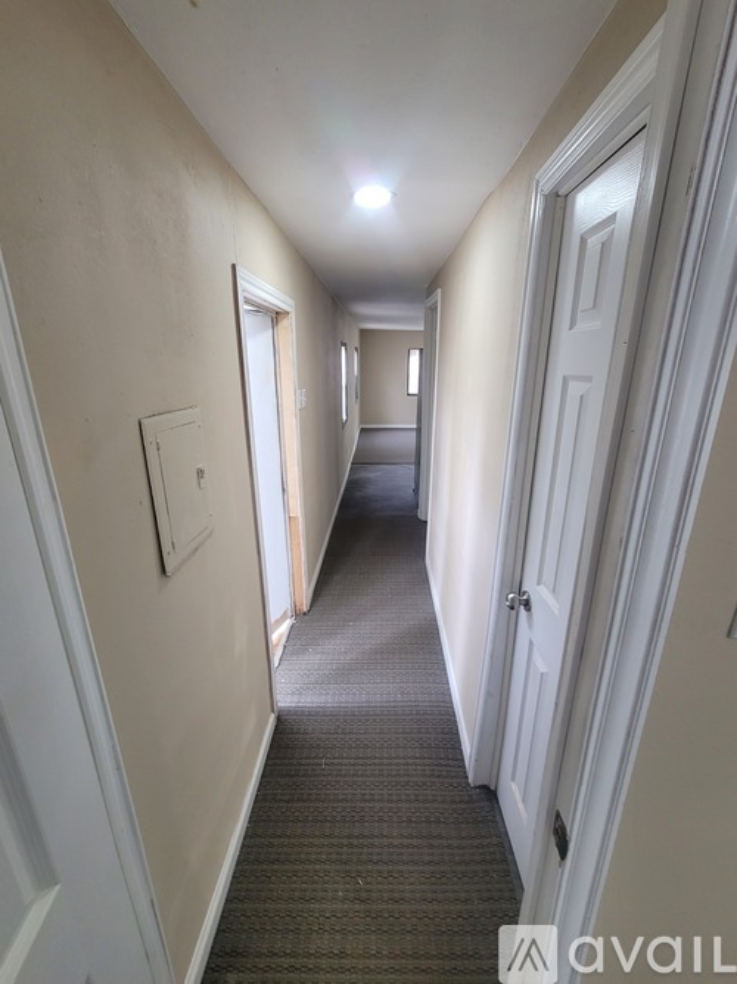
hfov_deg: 89.9
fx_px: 369
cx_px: 368
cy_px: 492
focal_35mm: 13
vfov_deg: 106.2
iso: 160
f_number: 2.2
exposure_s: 1/60
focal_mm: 2.2
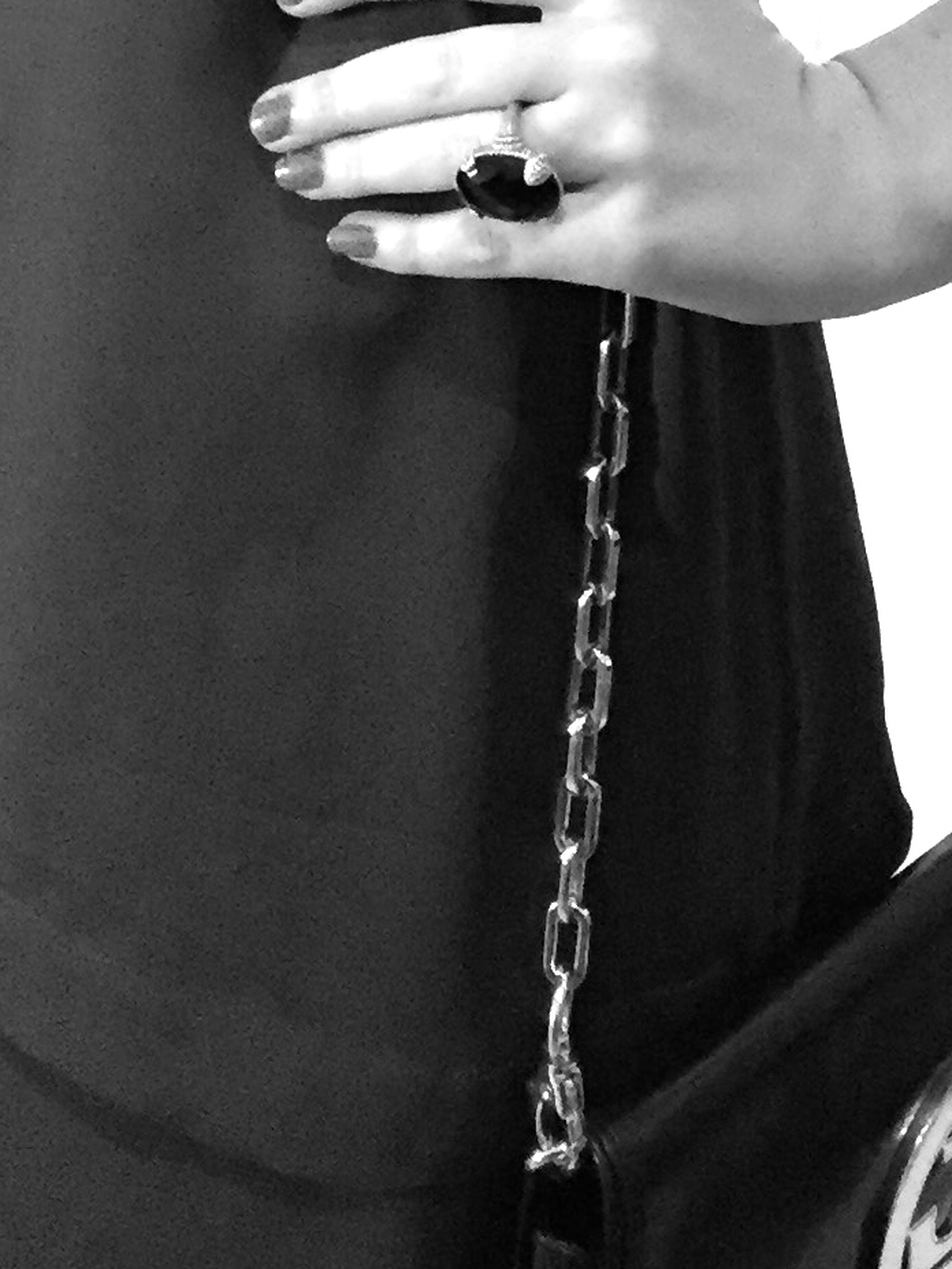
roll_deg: -4.6
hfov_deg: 14.3
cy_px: -948
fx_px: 3740
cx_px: -1
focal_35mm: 102
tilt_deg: -9.7
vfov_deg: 16.4
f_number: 2.2
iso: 250
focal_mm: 4.15
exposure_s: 1/24
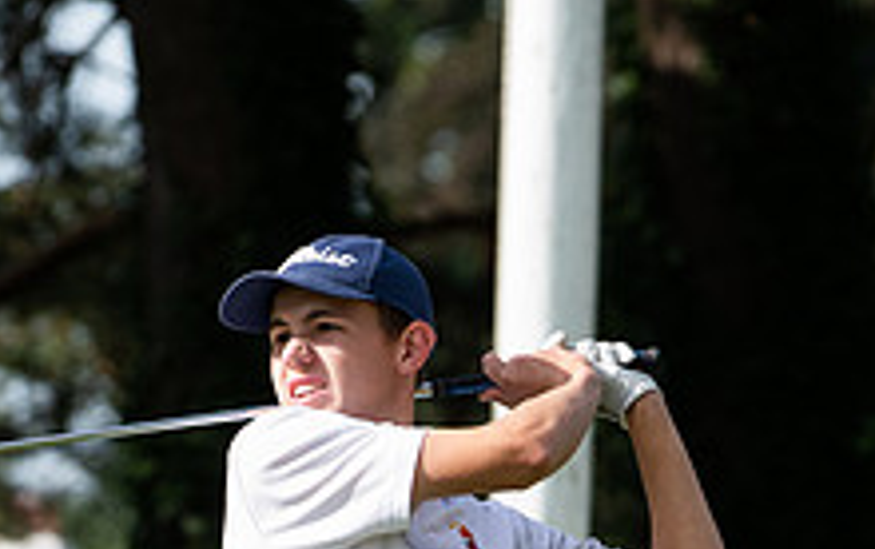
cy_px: 887
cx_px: 334
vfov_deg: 1.6
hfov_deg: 2.6
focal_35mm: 813
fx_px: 19407
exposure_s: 1/1600
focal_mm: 260
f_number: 6.3
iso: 800
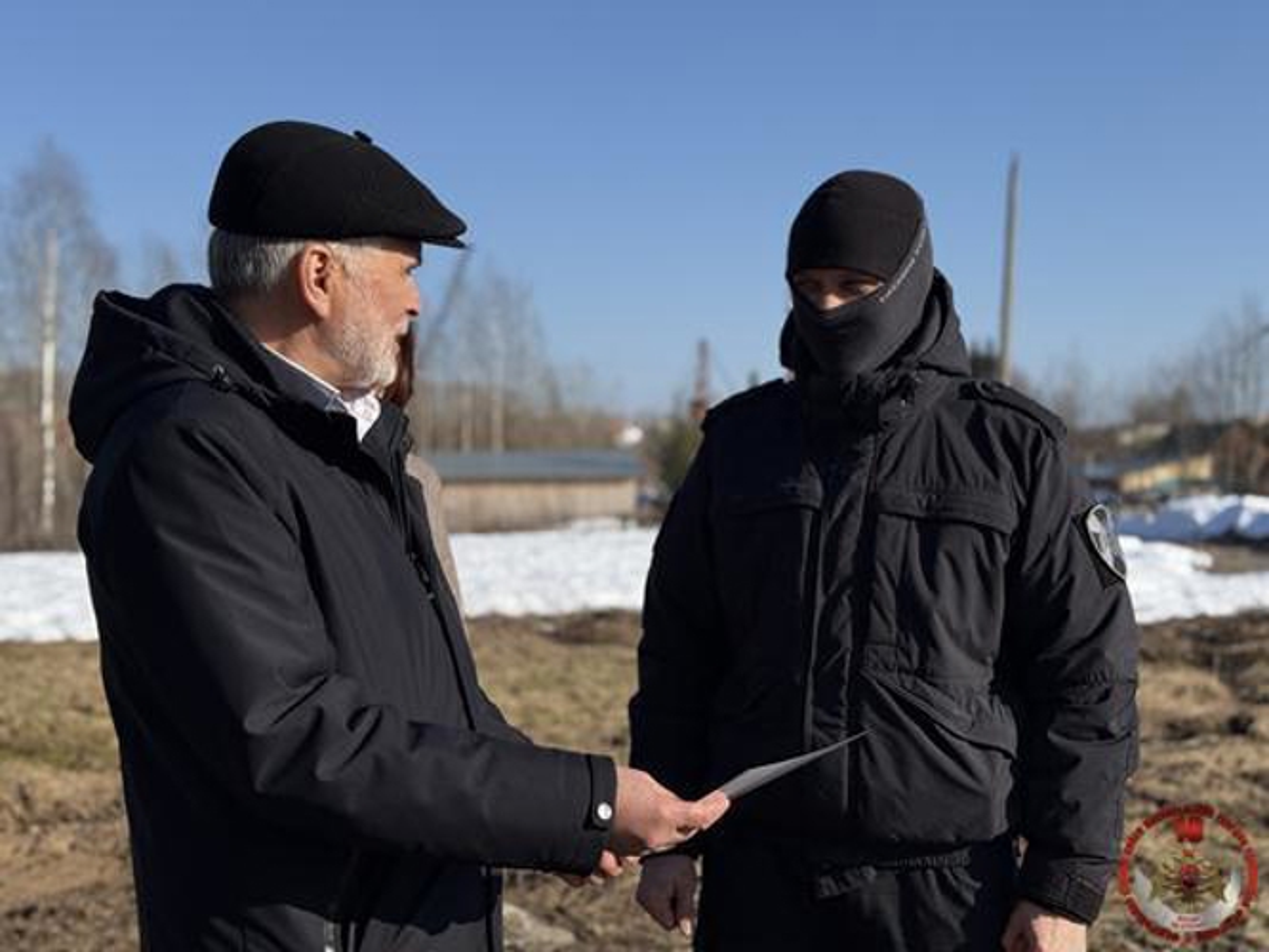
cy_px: 476
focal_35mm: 48
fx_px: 1760
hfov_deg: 39.6
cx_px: 634
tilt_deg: -1.8
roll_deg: -1.4
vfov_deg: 30.3
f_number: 1.78
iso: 80
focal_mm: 6.76
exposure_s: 1/5208
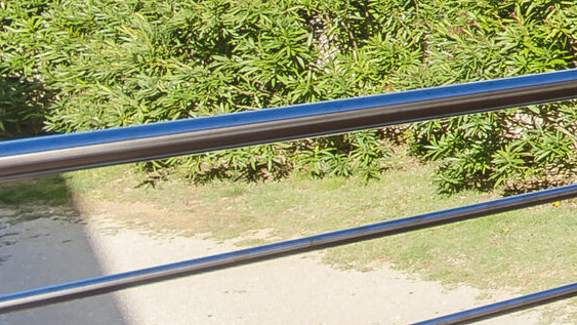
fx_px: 1194
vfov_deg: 14.1
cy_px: -214
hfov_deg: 15.5
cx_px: 1357
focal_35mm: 78
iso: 100
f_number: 8
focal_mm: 10
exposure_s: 1/160
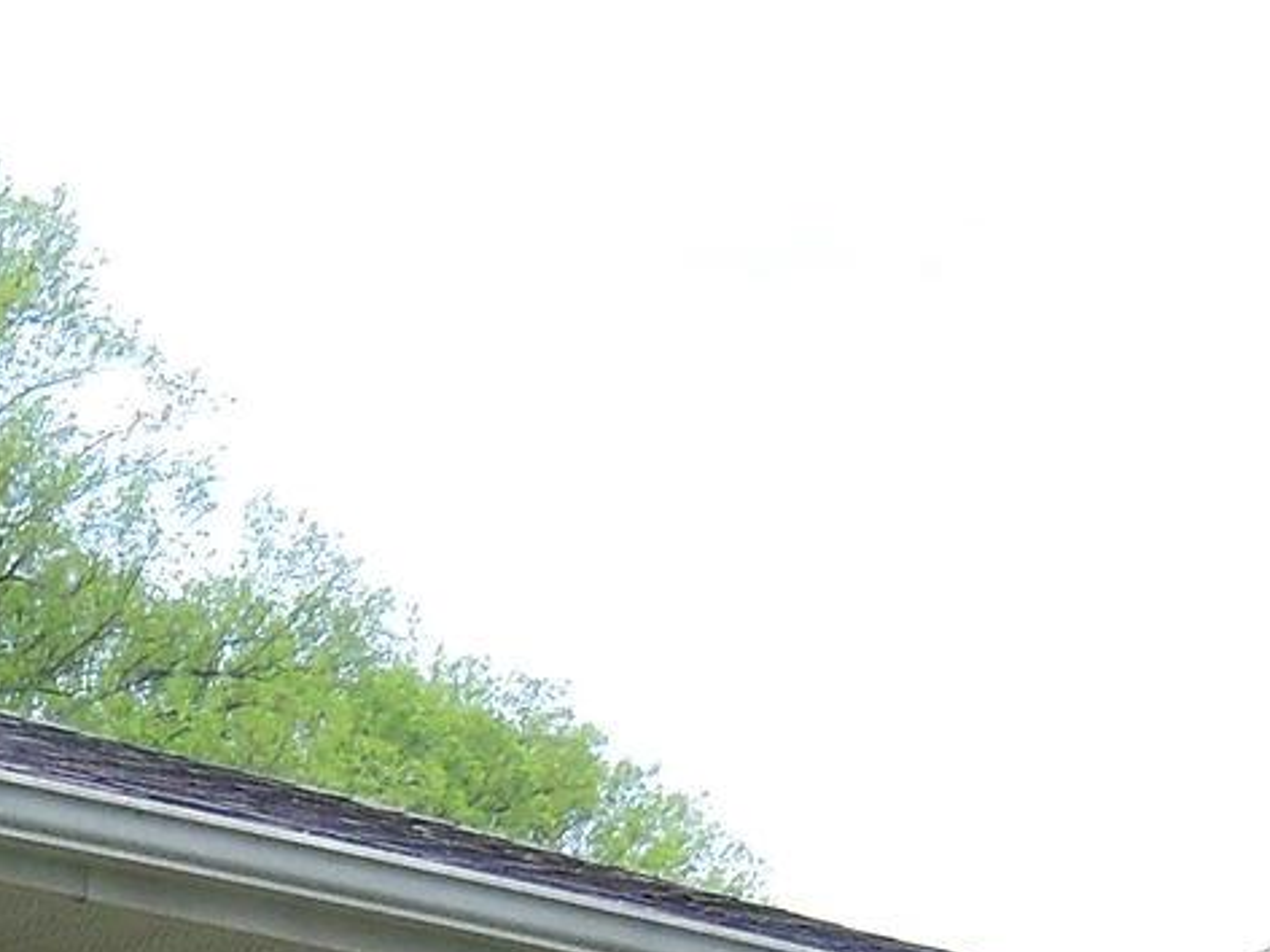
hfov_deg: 12.8
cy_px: 1969
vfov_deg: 9.1
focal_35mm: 152
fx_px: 5577
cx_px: -70
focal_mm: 6.2
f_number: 3.5
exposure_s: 1/640
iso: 200
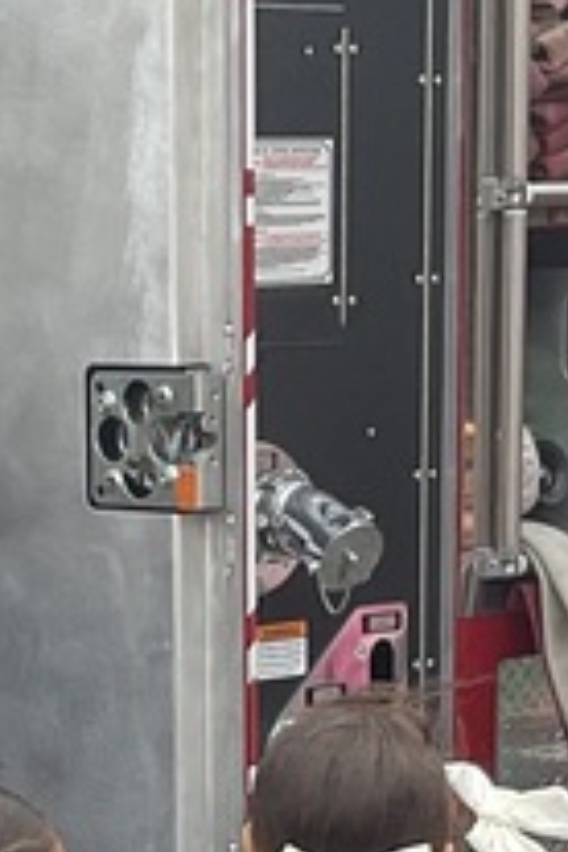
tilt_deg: -12.7
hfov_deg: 9.2
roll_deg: +0.9
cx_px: 54
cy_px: 1074
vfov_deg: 13.3
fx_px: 3526
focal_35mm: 149
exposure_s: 1/269
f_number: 1.8
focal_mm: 3
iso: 16
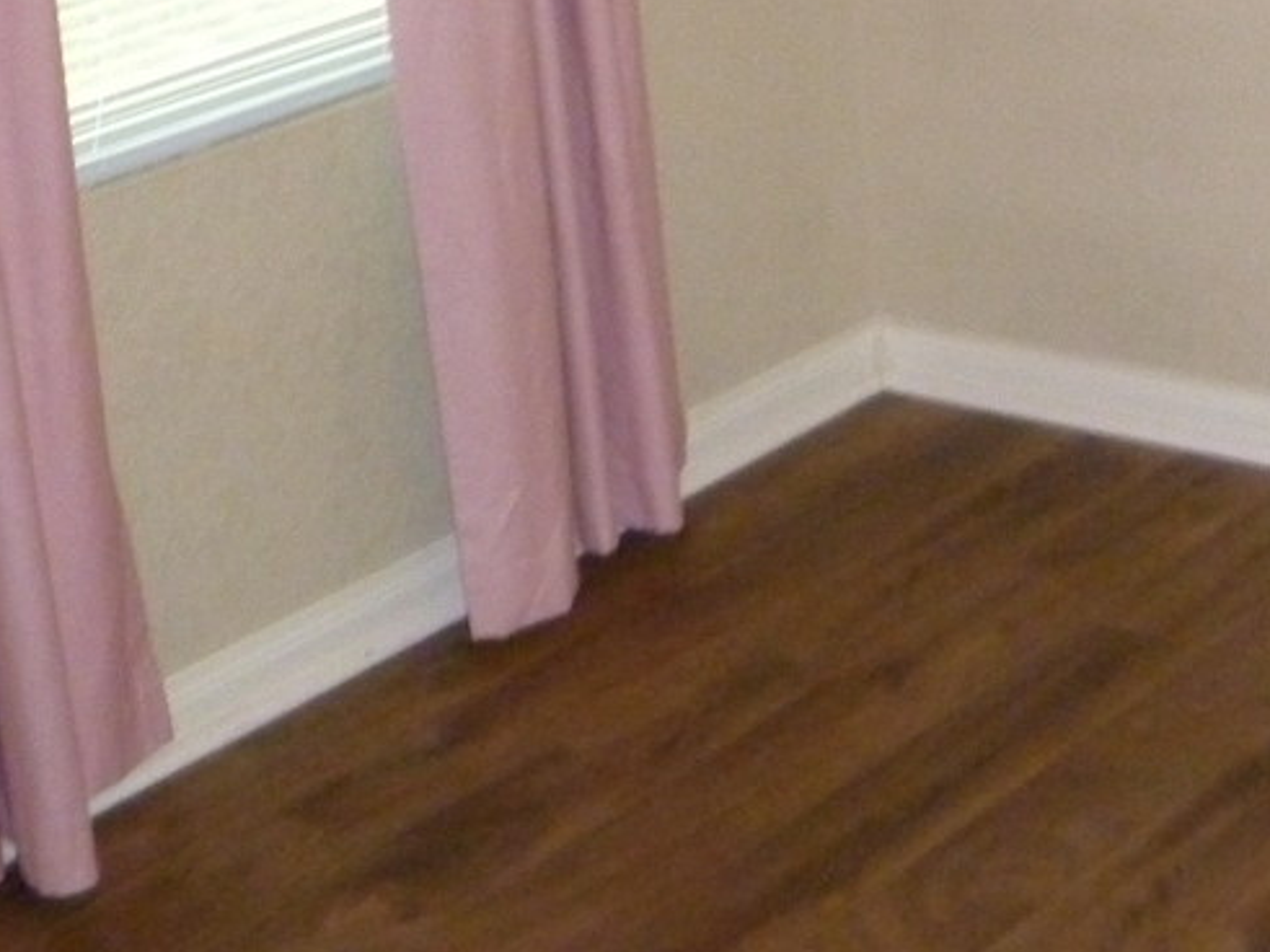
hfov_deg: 20.8
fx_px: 3228
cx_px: 1523
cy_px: -197
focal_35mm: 88
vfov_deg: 16.1
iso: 500
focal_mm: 5.4
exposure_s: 1/60
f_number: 3.4
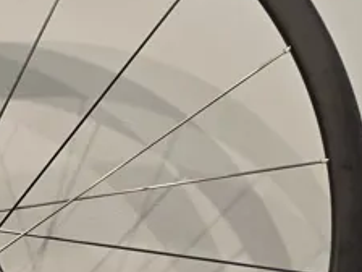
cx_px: -2
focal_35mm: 82
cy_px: 254
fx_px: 858
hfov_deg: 22.9
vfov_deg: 17.7
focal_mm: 6.3
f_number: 1.7
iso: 100
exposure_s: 1/50
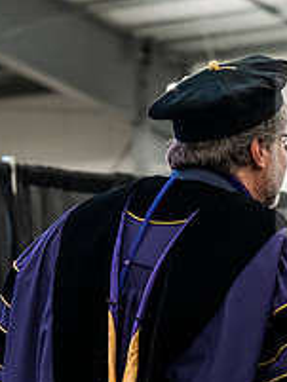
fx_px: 2639
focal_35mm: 239
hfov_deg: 6.2
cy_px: 305
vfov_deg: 8.3
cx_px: 219
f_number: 4.5
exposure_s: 1/200
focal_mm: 86
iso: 4000
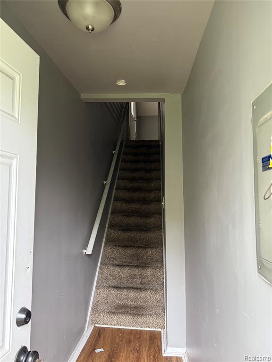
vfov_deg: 71.6
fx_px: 251
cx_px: 136
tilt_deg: +3.2
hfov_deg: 56.8
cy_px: 181
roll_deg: -0.1
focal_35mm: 24
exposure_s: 1/60
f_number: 1.78
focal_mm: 6.76
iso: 250
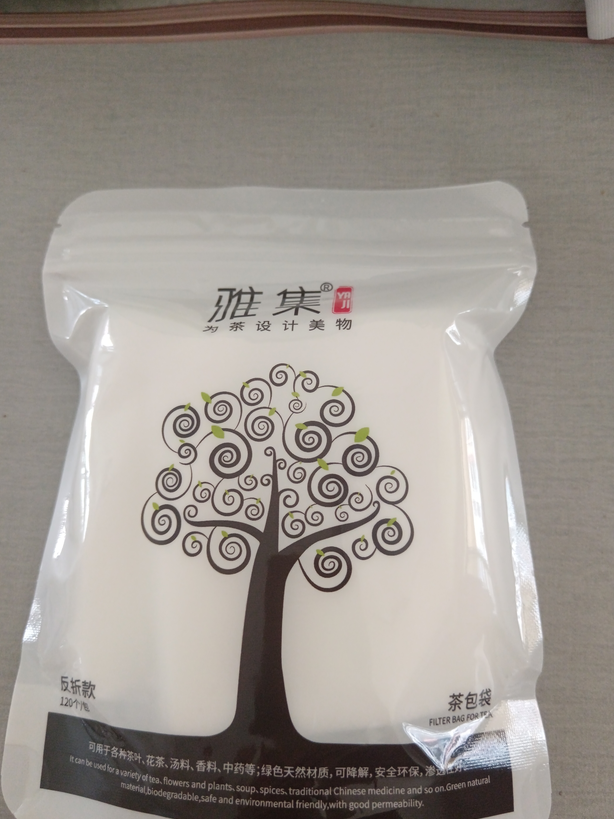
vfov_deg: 63.4
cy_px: 421
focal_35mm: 28
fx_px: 662
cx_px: 311
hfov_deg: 49.7
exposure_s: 1/50
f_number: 1.9
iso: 745
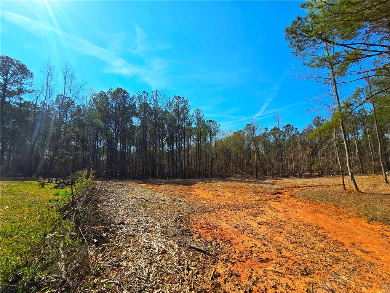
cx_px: 195
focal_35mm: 13
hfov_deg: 106.2
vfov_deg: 89.9
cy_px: 146
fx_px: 146
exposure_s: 1/2500
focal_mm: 2.2
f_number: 2.2
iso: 50
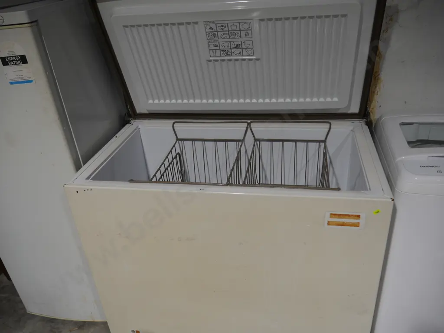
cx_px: 222
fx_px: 359
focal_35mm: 28
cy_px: 166
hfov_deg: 63.4
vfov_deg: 49.7
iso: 200
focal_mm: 14
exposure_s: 1/80
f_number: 3.5
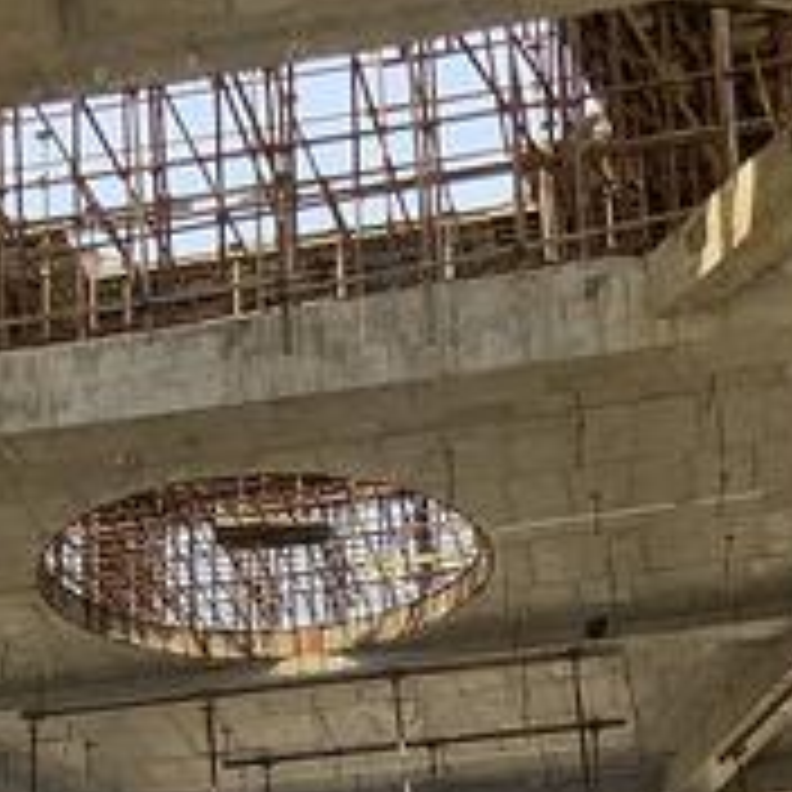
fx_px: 2407
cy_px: 1040
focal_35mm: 93
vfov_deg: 17.5
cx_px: 279
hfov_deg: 18.6
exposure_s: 1/898
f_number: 1.8
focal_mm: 3
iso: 16
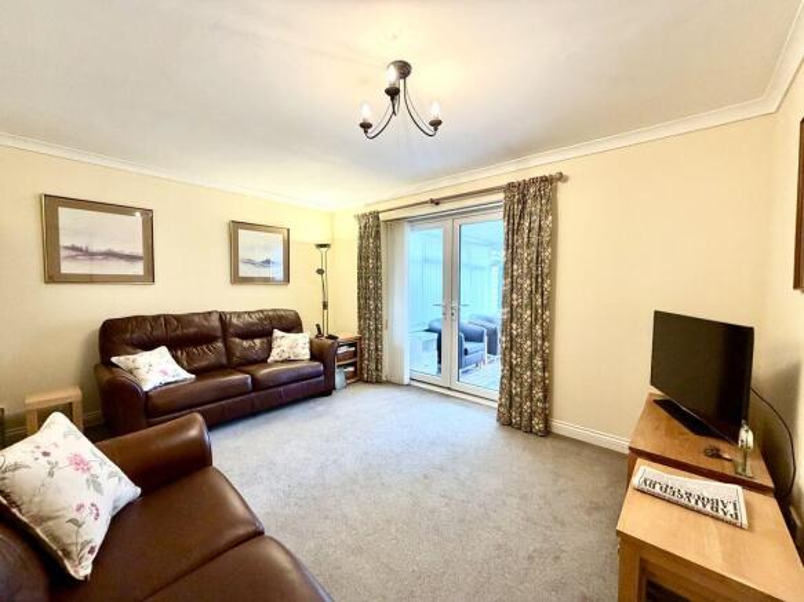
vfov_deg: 85.7
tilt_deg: -2.7
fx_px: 325
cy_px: 301
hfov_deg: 102.1
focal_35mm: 14
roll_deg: -0.4
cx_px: 402
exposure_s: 1/100
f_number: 2.2
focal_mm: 2.22
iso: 320
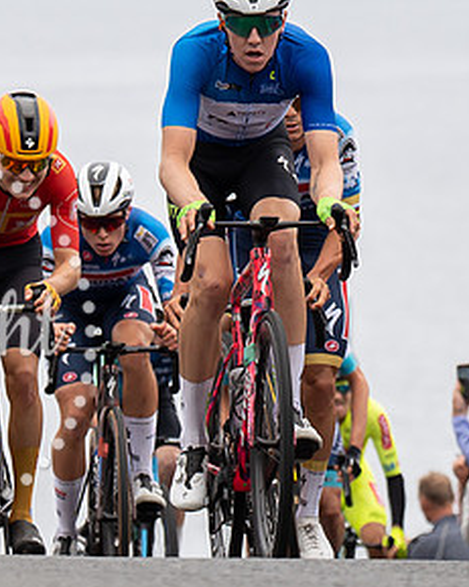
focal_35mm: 595
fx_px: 10329
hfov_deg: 2.6
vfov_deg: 3.3
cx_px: 202
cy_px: 141
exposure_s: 1/1000
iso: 320
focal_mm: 126
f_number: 3.5
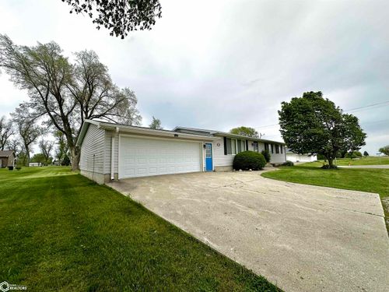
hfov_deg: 102.1
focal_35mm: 14
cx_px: 194
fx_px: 157
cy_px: 146
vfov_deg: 85.7
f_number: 2.2
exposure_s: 1/1949
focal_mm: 2.22
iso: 50
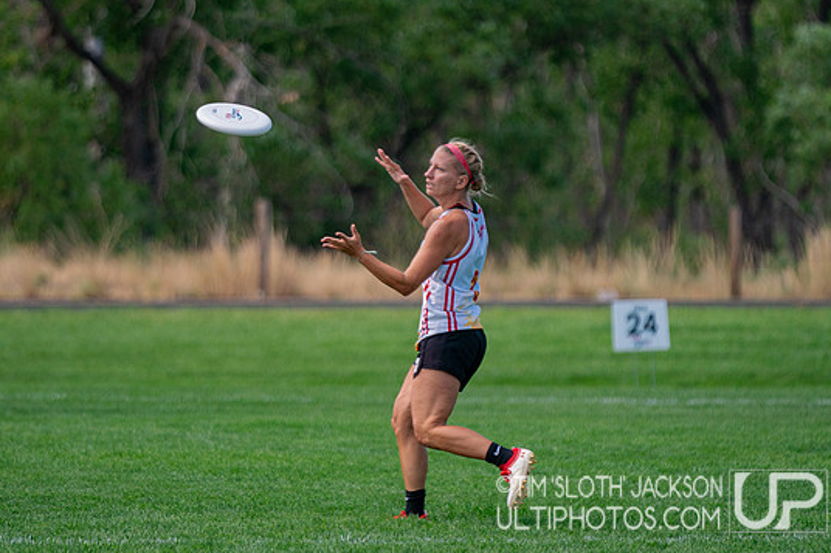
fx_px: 6830
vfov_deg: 4.6
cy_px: 279
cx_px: 411
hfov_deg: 7.0
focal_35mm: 296
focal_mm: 200
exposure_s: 1/6400
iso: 500
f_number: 2.8
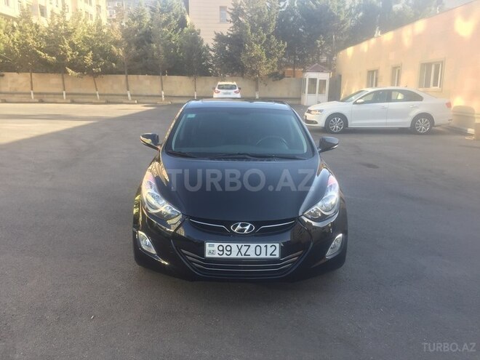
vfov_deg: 48.2
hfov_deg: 61.7
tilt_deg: -11.4
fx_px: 402
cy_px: 180
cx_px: 240
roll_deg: -2.1
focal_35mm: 29
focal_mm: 4.15
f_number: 2.2
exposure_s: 1/133
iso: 32
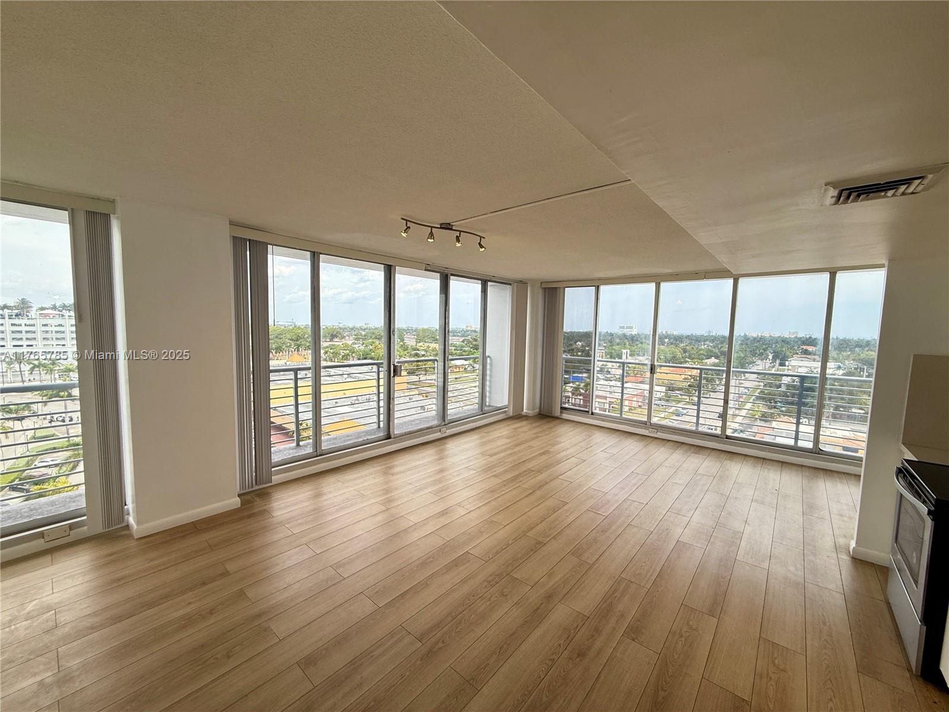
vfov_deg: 85.7
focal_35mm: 14
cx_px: 474
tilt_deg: -3.6
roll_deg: -1.0
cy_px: 356
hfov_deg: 102.1
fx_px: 384
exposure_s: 1/125
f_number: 2.2
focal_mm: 2.22
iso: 50
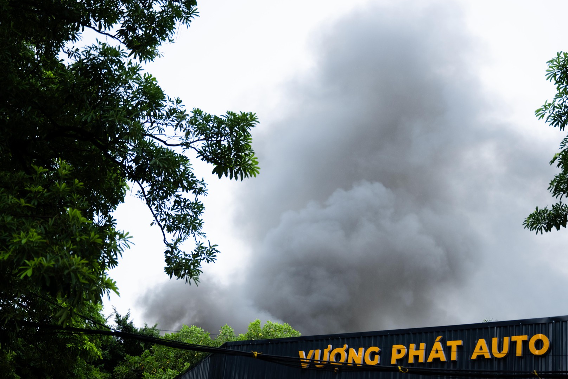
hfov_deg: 35.0
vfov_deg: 23.8
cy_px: 204
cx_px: 318
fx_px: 899
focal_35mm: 57
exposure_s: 1/320
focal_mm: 46
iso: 200
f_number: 2.8
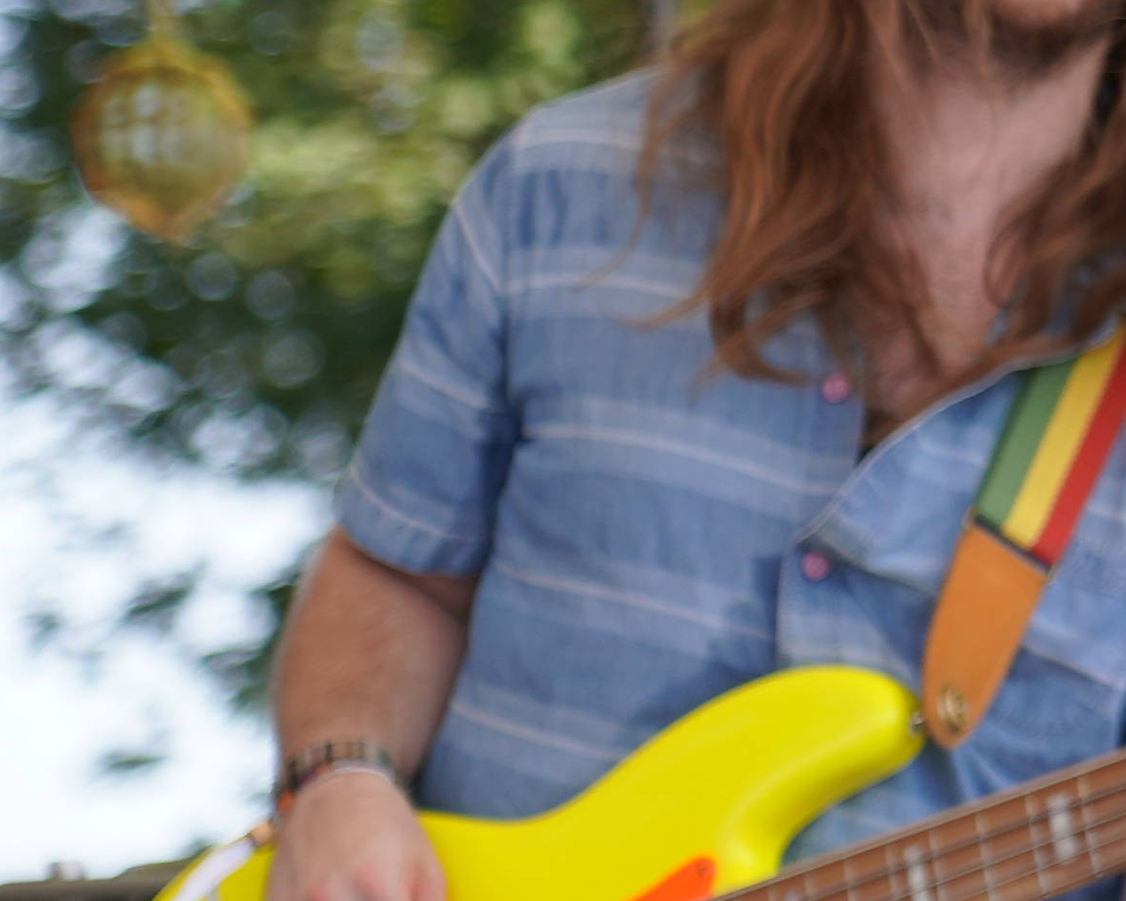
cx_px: 2336
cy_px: -426
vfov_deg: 3.1
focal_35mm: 503
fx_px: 16763
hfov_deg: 3.8
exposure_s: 1/200
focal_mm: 105
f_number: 4
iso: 100
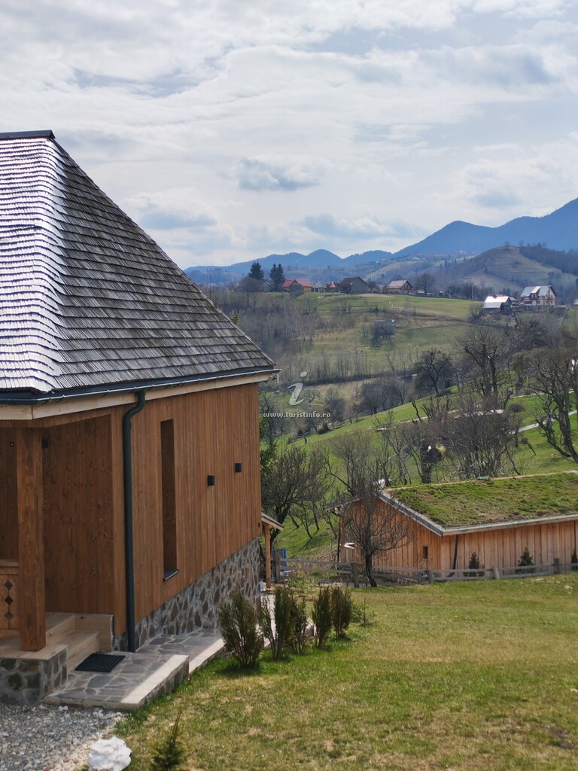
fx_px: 1202
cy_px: 386
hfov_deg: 27.0
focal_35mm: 54
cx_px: 289
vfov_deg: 35.5
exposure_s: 1/2000
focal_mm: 6.12
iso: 50
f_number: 1.9
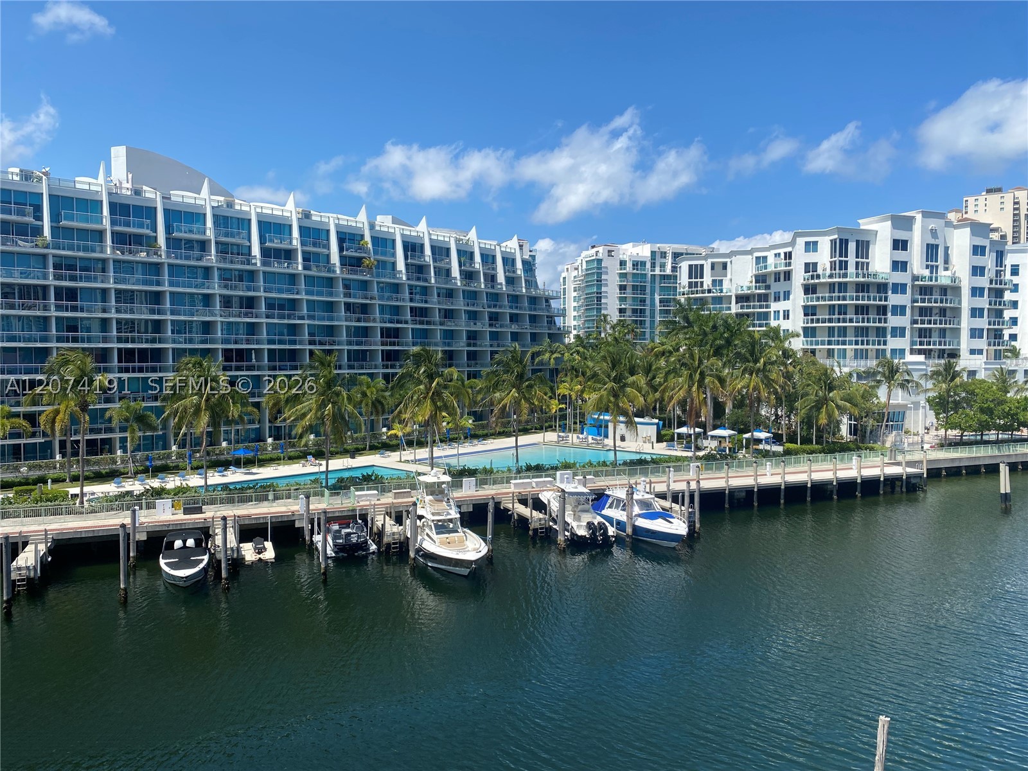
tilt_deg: -2.1
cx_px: 514
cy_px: 386
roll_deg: -0.2
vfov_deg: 53.1
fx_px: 772
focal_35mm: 26
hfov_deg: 67.3
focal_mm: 4.25
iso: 32
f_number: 1.8
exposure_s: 1/3300
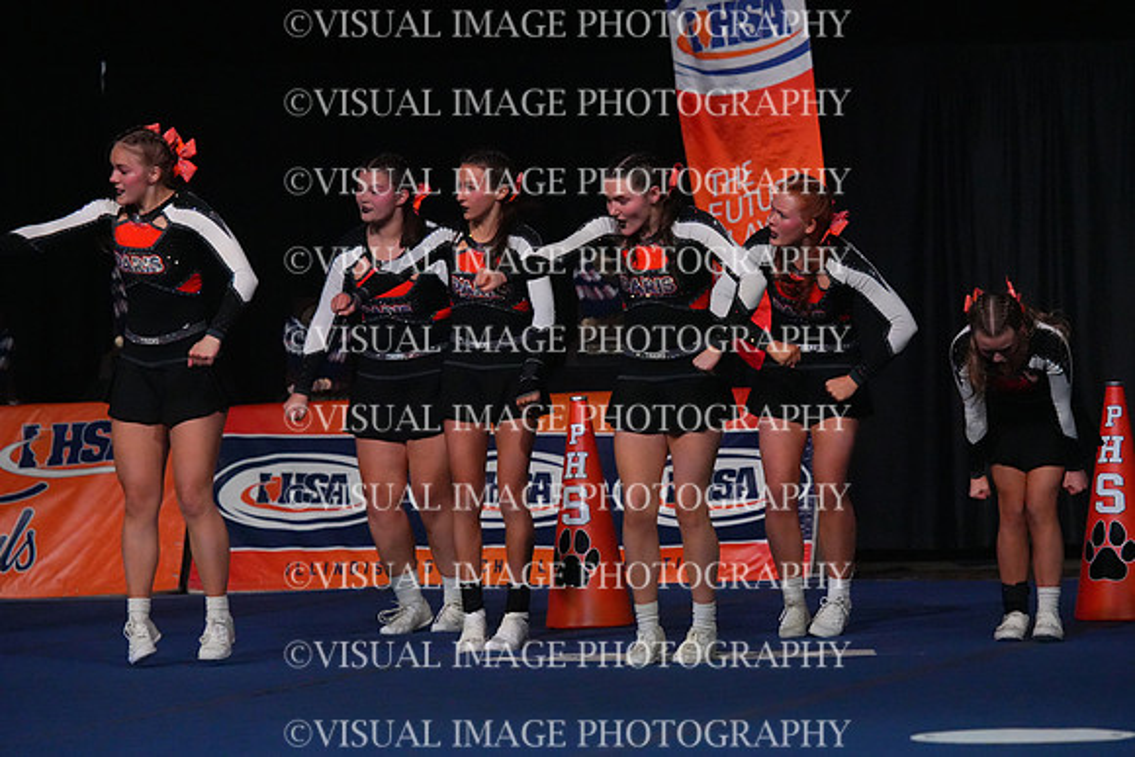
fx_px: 7410
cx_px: 568
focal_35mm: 235
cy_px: 378
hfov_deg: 8.8
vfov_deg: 5.9
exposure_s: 1/1250
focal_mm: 235
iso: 16000
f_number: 5.6
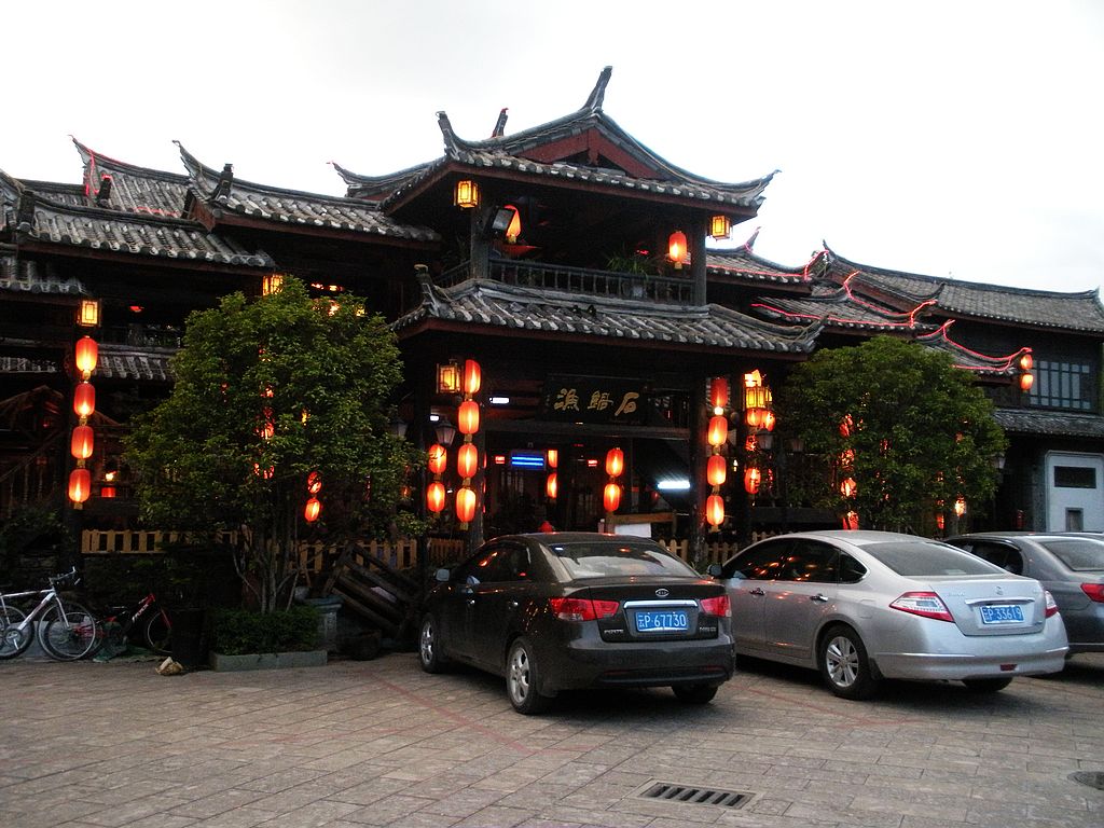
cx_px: 552
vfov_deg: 39.7
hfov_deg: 51.4
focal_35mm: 36
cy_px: 414
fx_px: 1148
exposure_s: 1/59
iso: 400
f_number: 3.5
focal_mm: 6.3
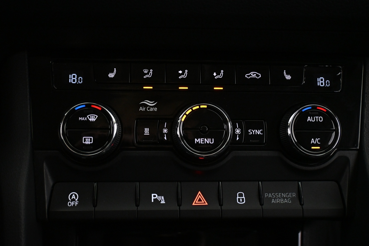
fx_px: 400
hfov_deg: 49.6
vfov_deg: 34.2
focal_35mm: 39
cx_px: 184
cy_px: 123
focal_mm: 26
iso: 4000
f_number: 4.5
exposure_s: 1/60
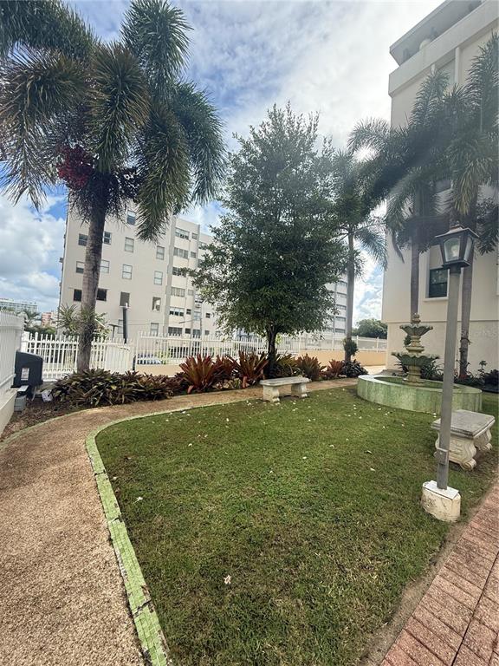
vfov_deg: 102.1
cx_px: 250
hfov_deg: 85.7
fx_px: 269
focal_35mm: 14
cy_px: 333
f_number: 2.2
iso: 64
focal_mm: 2.22
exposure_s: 1/734
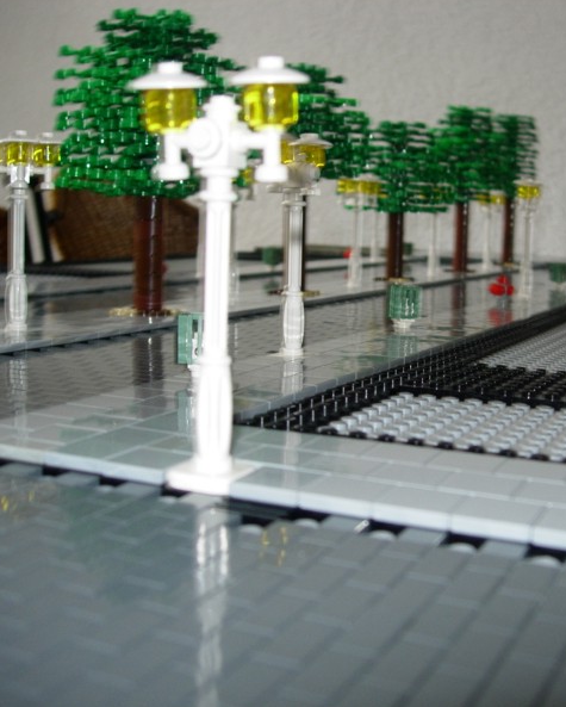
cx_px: 439
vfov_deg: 37.3
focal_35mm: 50
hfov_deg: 29.7
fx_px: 1046
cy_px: 353
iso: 79
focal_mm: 7.8
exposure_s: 1/15.1
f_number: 2.8
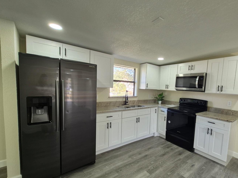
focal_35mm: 16
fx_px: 110
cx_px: 142
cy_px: 94
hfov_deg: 93.4
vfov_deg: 78.0
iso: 100
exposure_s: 1/60
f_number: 2.2
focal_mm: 1.74
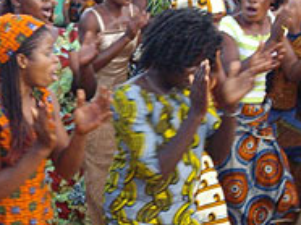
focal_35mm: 131
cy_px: 83
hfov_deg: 14.9
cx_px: 34
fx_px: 1138
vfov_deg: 11.3
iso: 251
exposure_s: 1/60
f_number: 3.4
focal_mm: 9
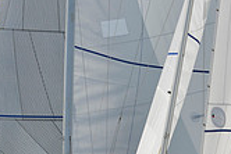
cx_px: 152
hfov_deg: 2.7
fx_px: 4945
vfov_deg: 1.8
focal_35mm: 770
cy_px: 199
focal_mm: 220
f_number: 7.1
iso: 200
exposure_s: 1/1250
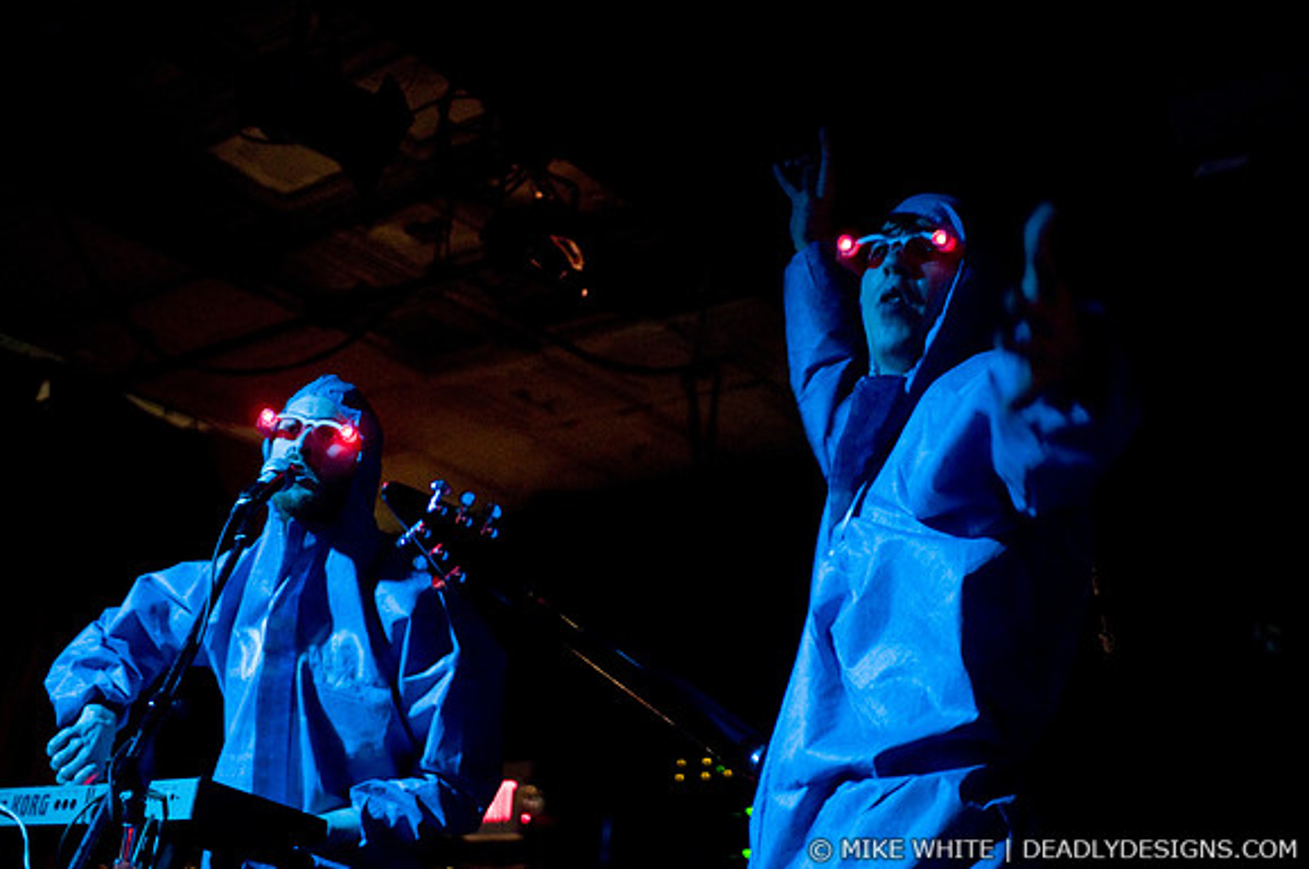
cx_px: 654
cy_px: 434
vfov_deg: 29.8
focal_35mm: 45
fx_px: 1634
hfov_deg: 43.7
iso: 1250
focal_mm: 30
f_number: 1.8
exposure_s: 1/40
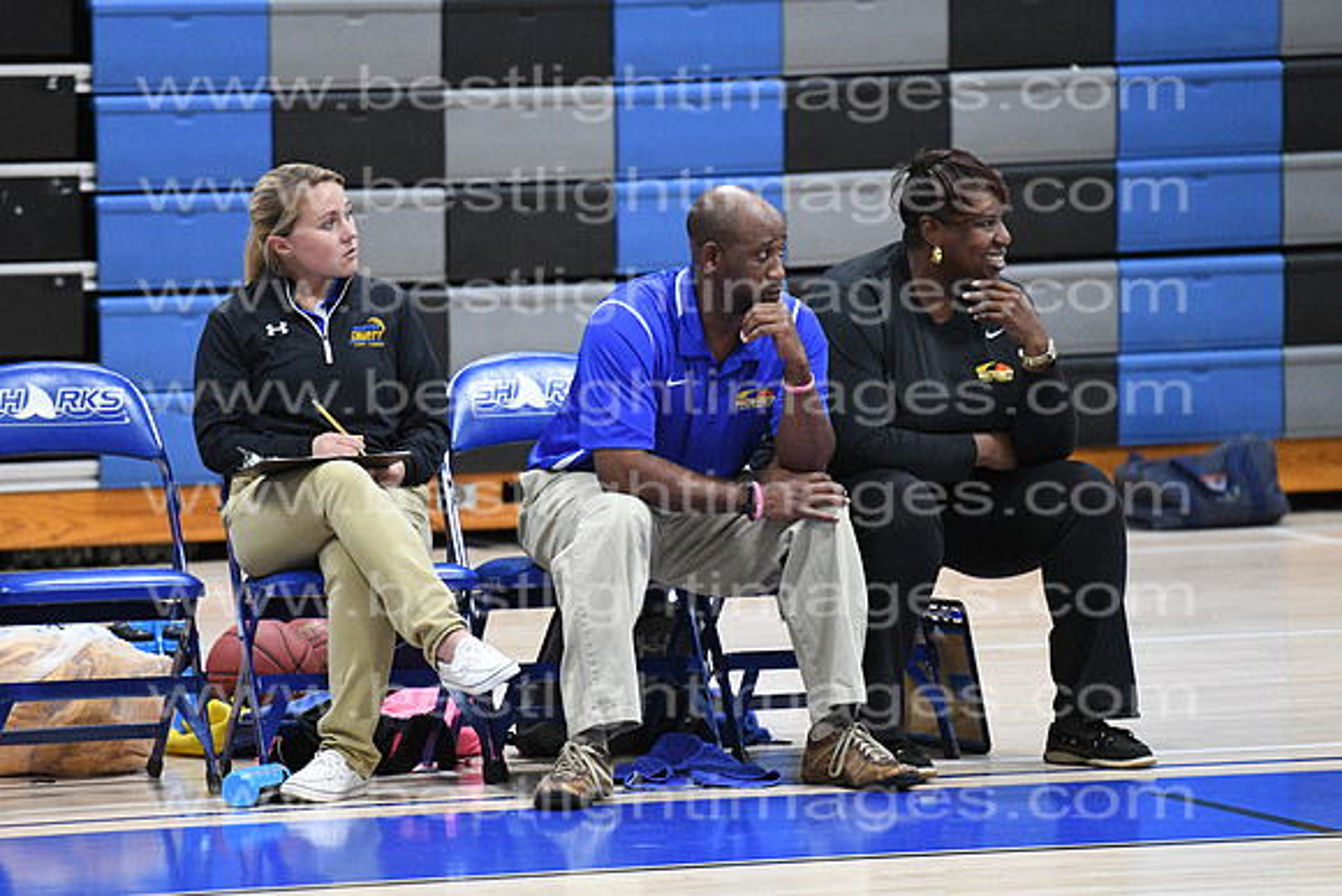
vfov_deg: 4.6
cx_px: 671
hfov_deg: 6.9
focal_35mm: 300
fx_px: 11185
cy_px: 448
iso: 5000
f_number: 3.2
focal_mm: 200
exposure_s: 1/640
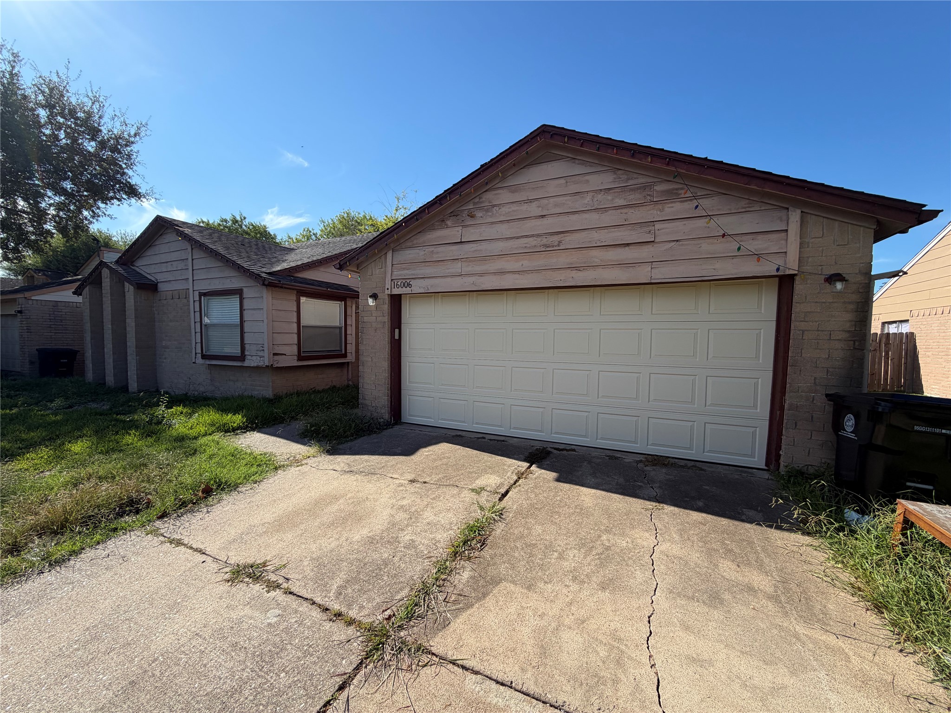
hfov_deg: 102.1
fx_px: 385
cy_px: 356
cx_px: 476
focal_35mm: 14
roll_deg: -0.8
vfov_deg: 85.7
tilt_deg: -2.2
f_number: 2.2
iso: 25
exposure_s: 1/770
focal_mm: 2.22
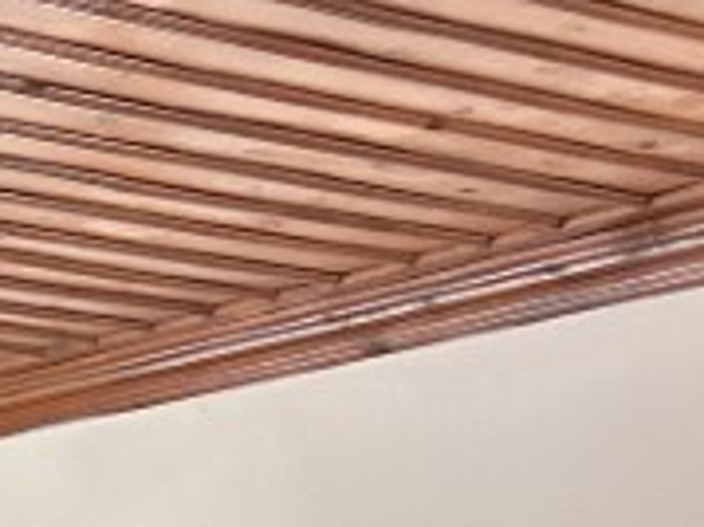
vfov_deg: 10.2
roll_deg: -0.2
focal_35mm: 134
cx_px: -897
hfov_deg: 12.2
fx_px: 2723
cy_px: 1036
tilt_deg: -0.7
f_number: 1.5
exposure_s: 1/50
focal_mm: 5.7
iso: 200
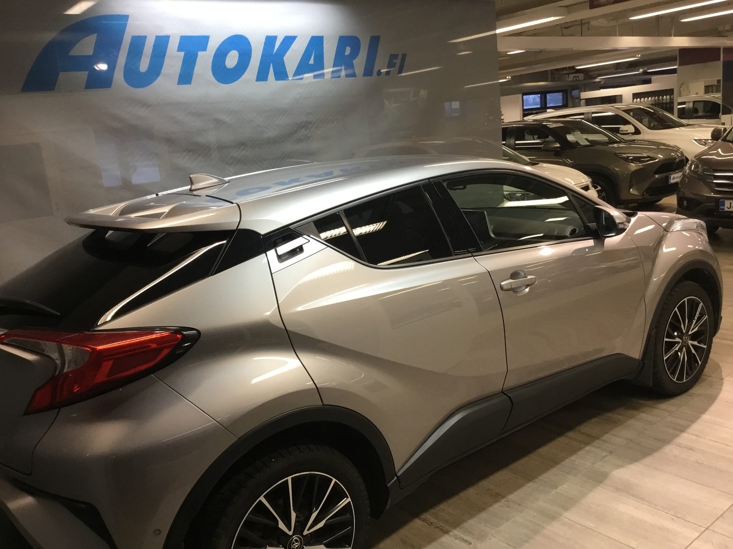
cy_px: 274
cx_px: 366
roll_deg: +6.8
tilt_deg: -11.8
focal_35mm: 31
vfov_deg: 45.4
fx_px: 656
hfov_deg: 58.4
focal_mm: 3.3
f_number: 2.4
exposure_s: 1/33
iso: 50
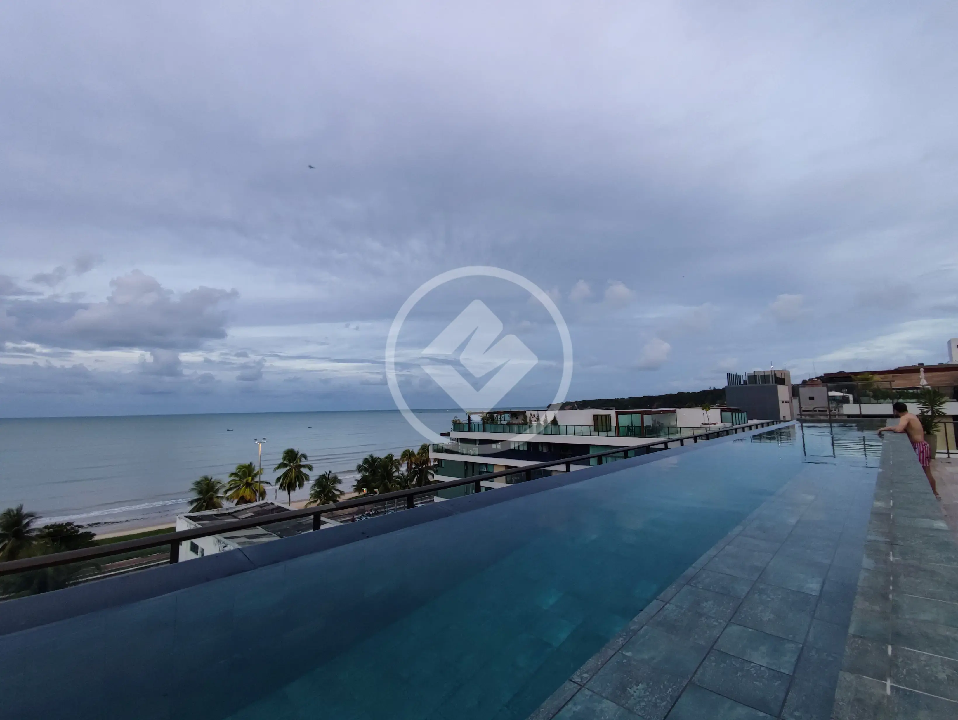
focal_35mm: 15
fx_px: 415
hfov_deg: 98.1
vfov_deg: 81.8
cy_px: 360
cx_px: 479
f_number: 2.2
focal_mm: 1.65
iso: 104
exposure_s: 1/60
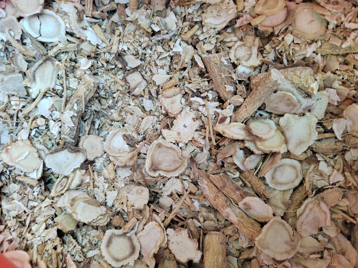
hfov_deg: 73.9
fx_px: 238
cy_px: 134
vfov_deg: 58.9
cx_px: 179
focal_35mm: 23
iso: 525
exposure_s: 1/100
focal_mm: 5.52
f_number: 1.9
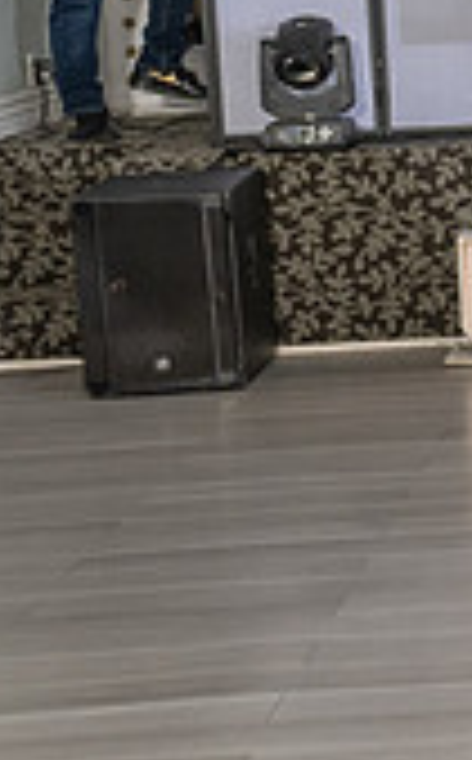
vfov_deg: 14.2
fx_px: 3038
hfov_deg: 8.0
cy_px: 199
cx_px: 1265
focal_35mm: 147
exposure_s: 1/200
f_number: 3.5
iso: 640
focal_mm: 28
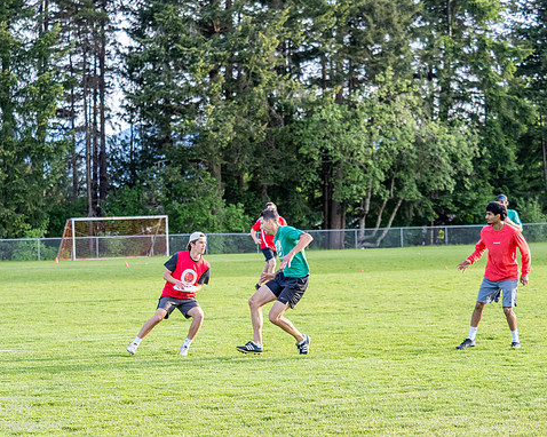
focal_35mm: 109
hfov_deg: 17.6
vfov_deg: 14.1
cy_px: 244
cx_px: 238
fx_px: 1764
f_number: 2.8
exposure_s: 1/1000
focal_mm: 46
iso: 640
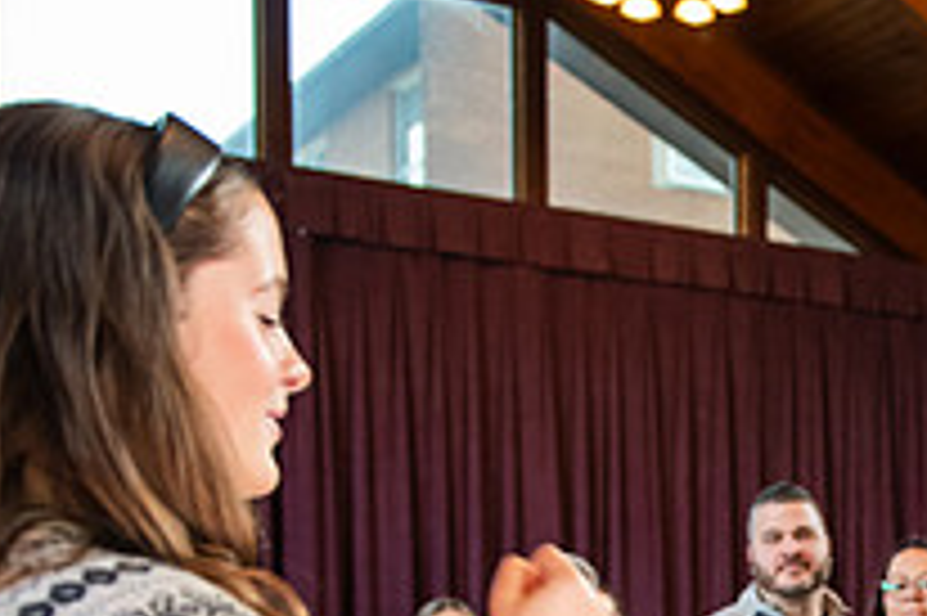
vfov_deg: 16.7
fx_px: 1955
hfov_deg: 24.4
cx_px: 1089
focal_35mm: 76
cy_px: 834
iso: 2000
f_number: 3.2
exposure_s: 1/200
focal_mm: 27
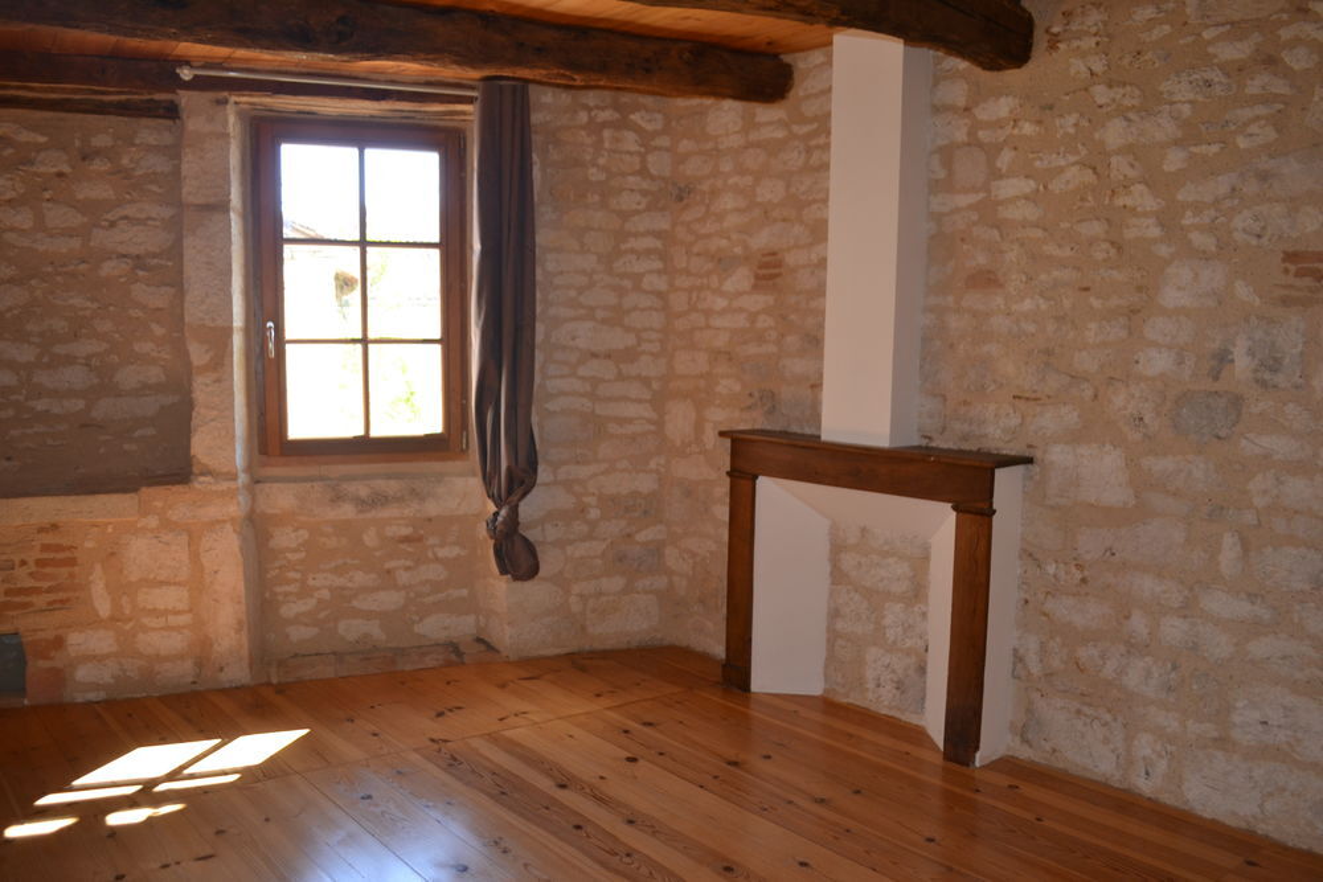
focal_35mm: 27
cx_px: 662
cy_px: 441
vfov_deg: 47.9
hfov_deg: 67.4
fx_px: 992
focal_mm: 18
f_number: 4
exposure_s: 1/100
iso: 400
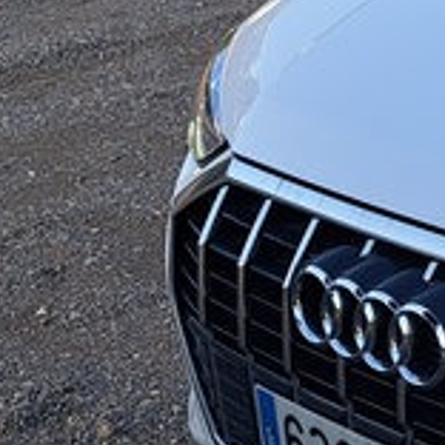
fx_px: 1585
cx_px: 873
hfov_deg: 13.7
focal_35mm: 109
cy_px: 197
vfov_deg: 16.0
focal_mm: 5.23
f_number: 1.8
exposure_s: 1/340
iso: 50
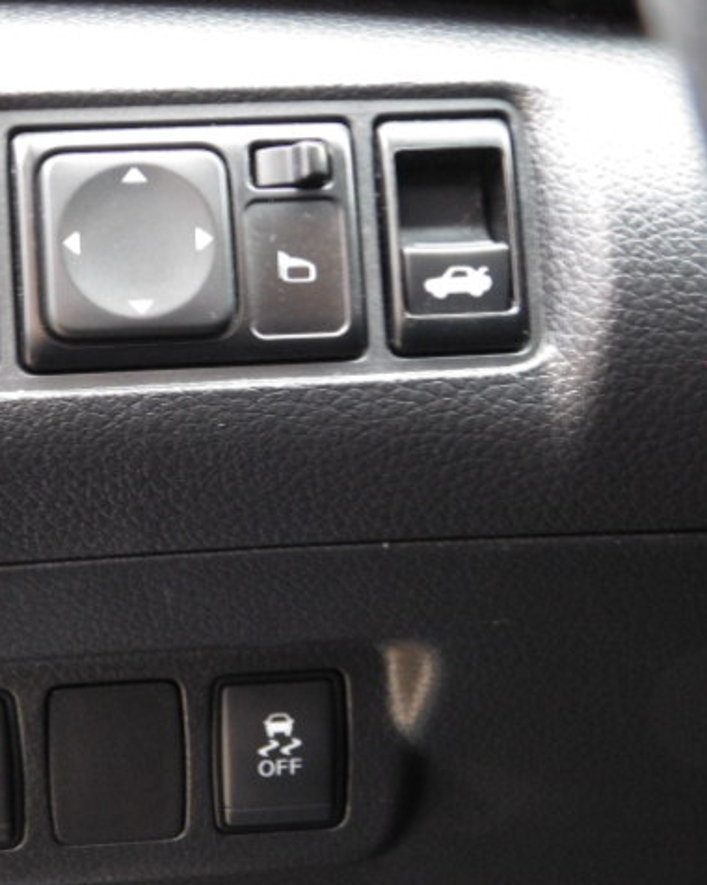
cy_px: 442
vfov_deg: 28.3
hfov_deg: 22.5
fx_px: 1755
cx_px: 158
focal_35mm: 67
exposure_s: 1/8
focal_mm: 9
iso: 560
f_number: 3.8
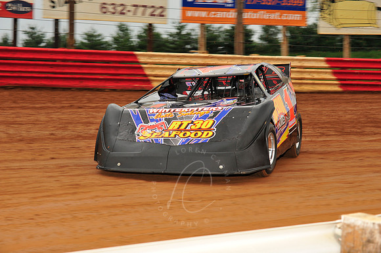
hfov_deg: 19.5
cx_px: 190
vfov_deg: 13.0
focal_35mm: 105
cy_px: 126
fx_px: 1111
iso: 640
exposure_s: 1/320
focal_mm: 105
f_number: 8
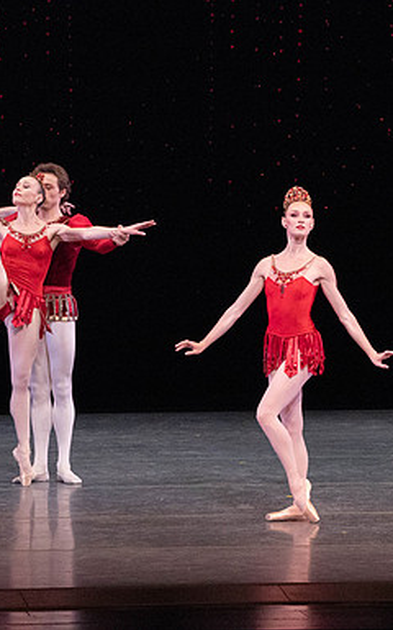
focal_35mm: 417
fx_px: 7146
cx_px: 272
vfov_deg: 5.0
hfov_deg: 3.1
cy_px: 314
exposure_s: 1/500
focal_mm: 271
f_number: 11
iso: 16000
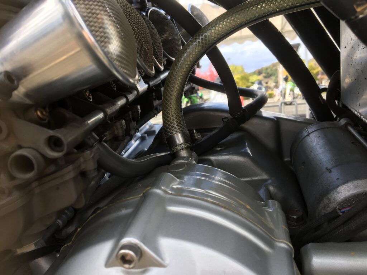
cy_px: 138
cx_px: 184
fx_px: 307
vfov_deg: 48.2
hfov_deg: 61.7
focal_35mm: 29
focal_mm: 4.15
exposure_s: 1/281
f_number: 2.2
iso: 25
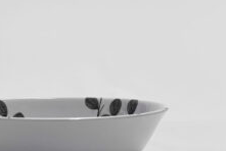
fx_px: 855
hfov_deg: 15.0
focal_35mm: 136
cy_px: 119
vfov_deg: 10.1
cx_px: 72
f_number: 13
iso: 3200
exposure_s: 1/100
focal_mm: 70
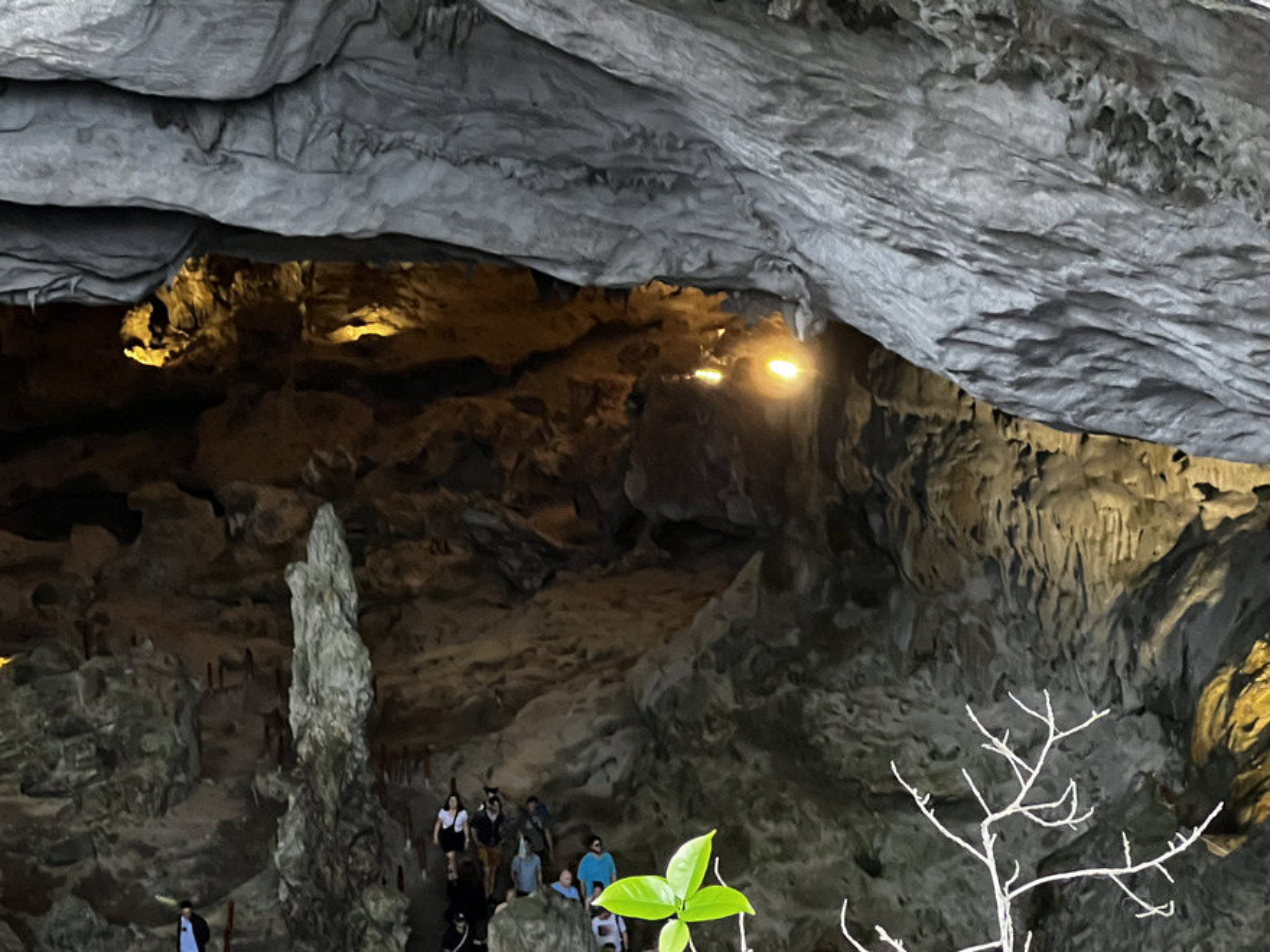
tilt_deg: -14.6
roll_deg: +0.9
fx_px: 3852
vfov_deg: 14.1
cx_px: 455
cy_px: 630
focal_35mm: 105
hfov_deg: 18.7
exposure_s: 1/30
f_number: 2.8
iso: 1000
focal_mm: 9
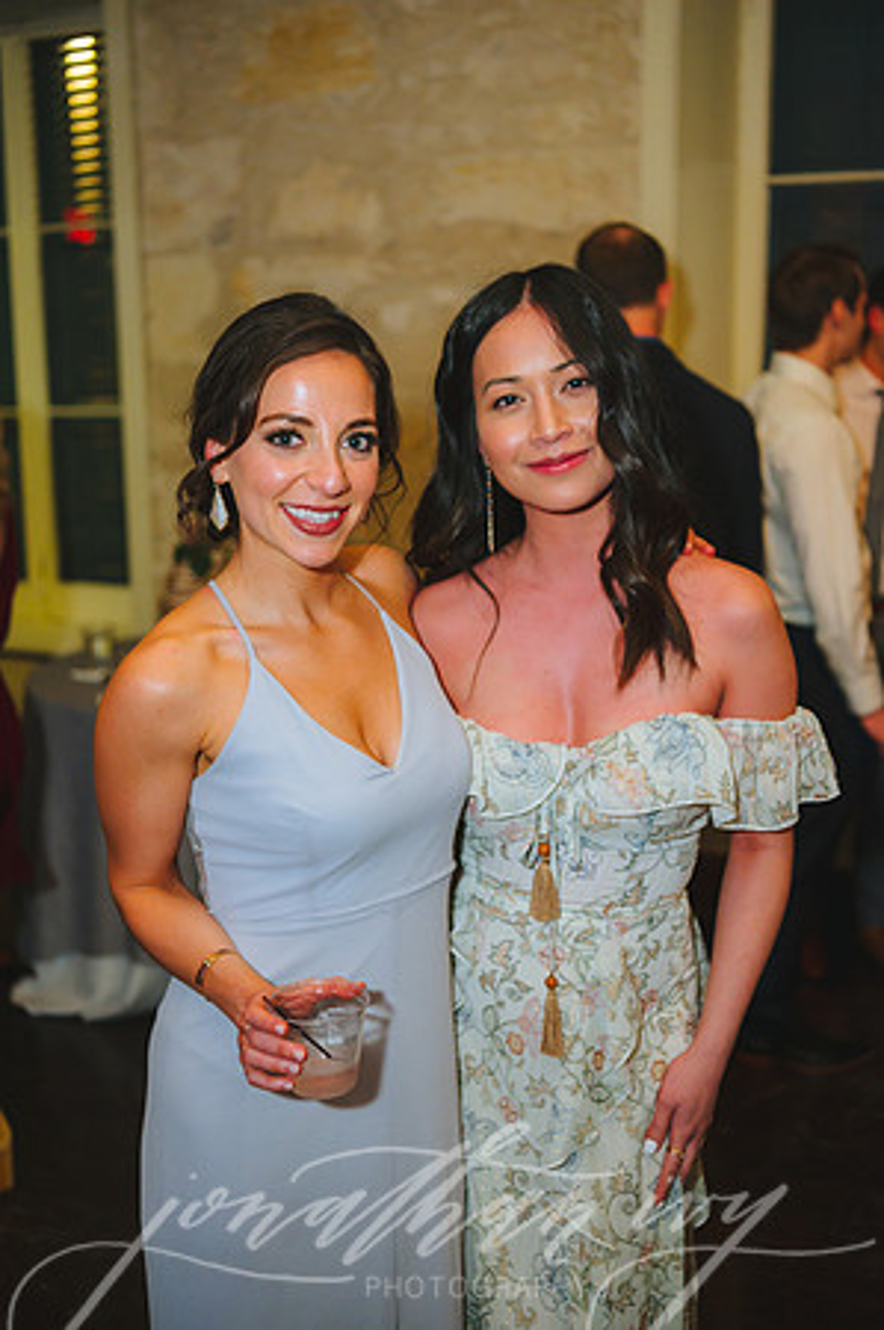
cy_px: 665
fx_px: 1661
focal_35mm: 45
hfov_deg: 29.8
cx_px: 442
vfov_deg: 43.6
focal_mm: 45
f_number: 2.8
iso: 2000
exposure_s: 1/80
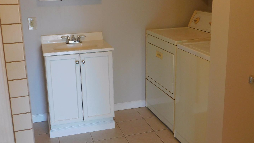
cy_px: 58
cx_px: 127
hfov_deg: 46.4
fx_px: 296
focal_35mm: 44
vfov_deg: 27.1
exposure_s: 1/20
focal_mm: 7.1
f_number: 3.6
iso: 400
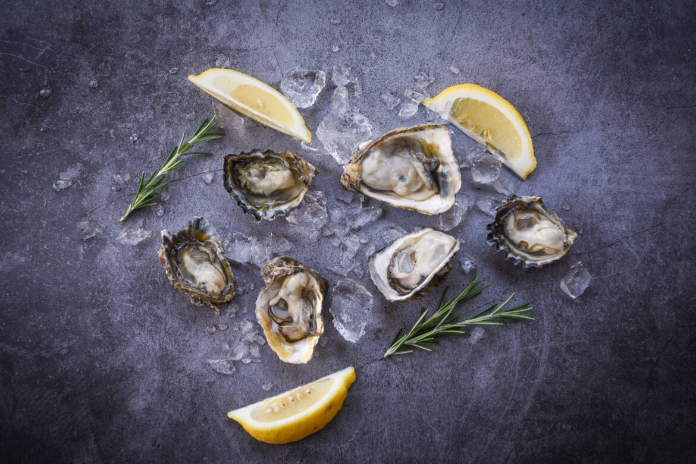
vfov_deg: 27.0
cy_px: 232
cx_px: 348
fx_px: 967
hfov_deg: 39.6
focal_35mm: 50
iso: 250
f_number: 4
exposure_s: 1/125
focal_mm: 50
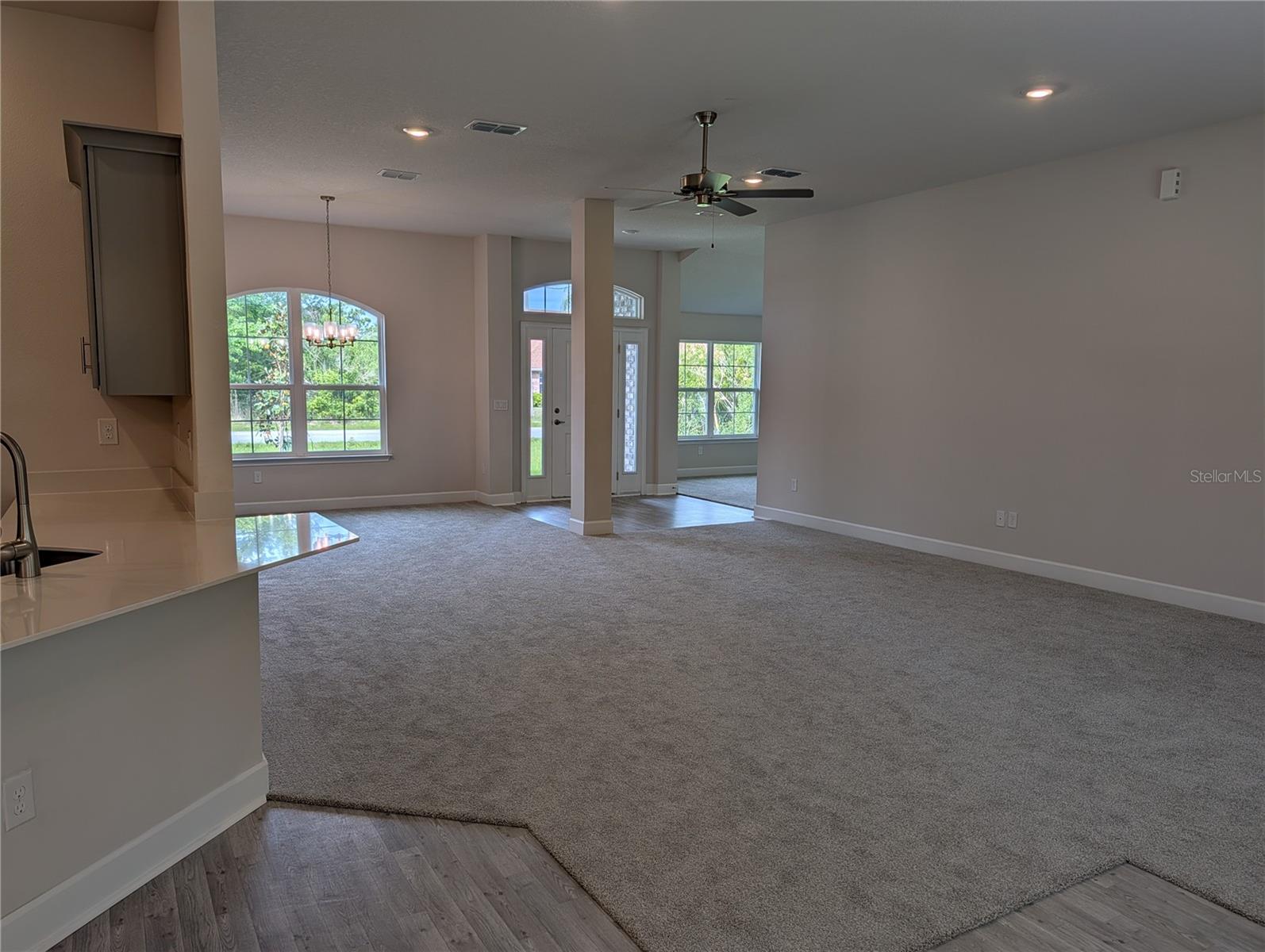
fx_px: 878
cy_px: 476
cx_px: 632
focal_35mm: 24
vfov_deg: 56.9
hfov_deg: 71.5
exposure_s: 1/641
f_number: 1.68
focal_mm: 6.9
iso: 18
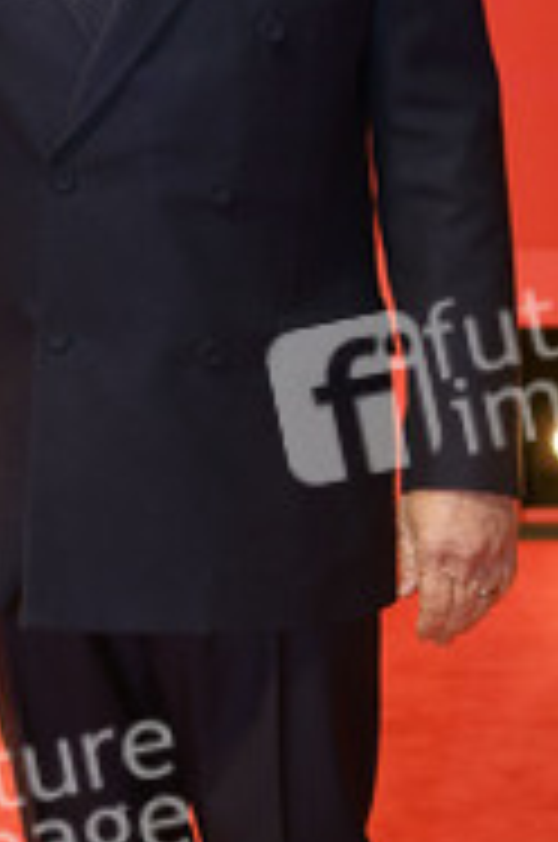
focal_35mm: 150
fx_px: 3500
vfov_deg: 13.6
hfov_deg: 9.1
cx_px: 90
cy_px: 153
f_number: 4
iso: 800
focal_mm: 70
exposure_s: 1/160
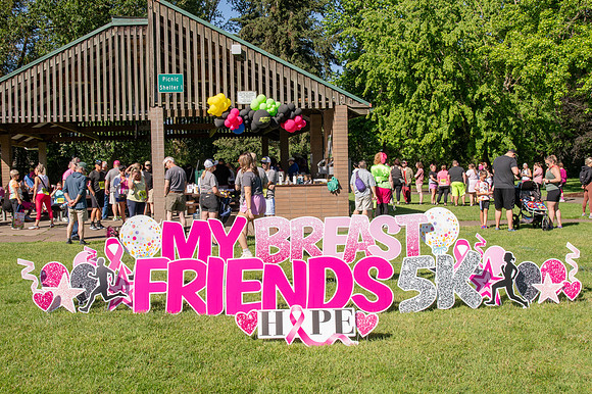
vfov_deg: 36.8
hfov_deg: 53.2
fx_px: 592
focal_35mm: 36
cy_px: 197
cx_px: 296
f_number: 9
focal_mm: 24
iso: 320
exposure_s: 1/400
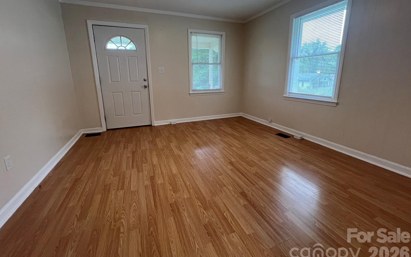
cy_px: 112
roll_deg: +1.0
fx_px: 157
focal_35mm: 14
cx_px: 203
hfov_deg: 105.3
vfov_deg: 78.3
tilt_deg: -12.1
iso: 160
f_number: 1.8
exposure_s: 1/120
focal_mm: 1.57
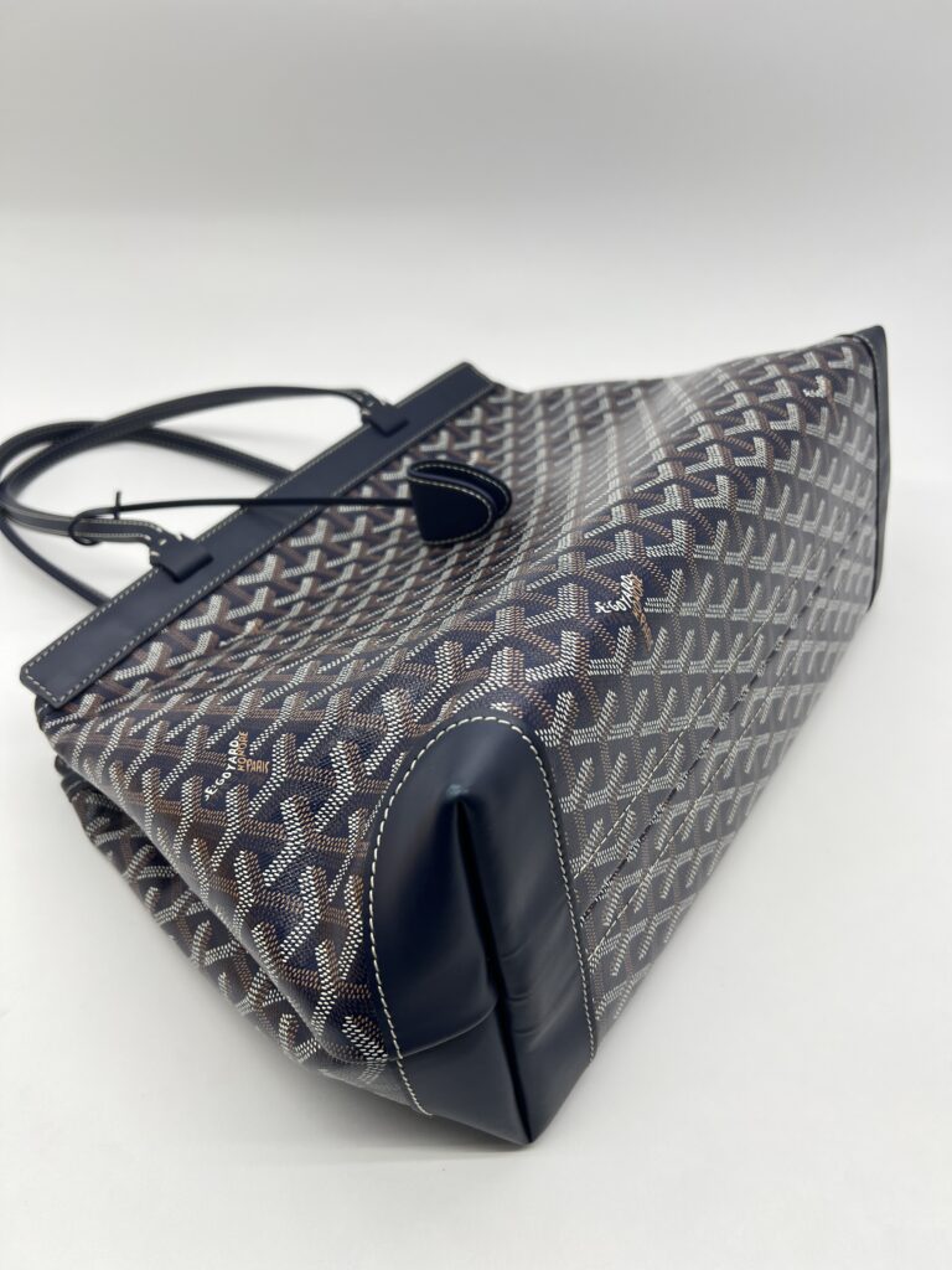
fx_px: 953
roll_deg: -2.1
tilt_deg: -39.4
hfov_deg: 53.1
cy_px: 635
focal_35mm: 26
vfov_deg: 67.3
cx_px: 476
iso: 32
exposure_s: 1/143
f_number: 1.5
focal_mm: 5.7
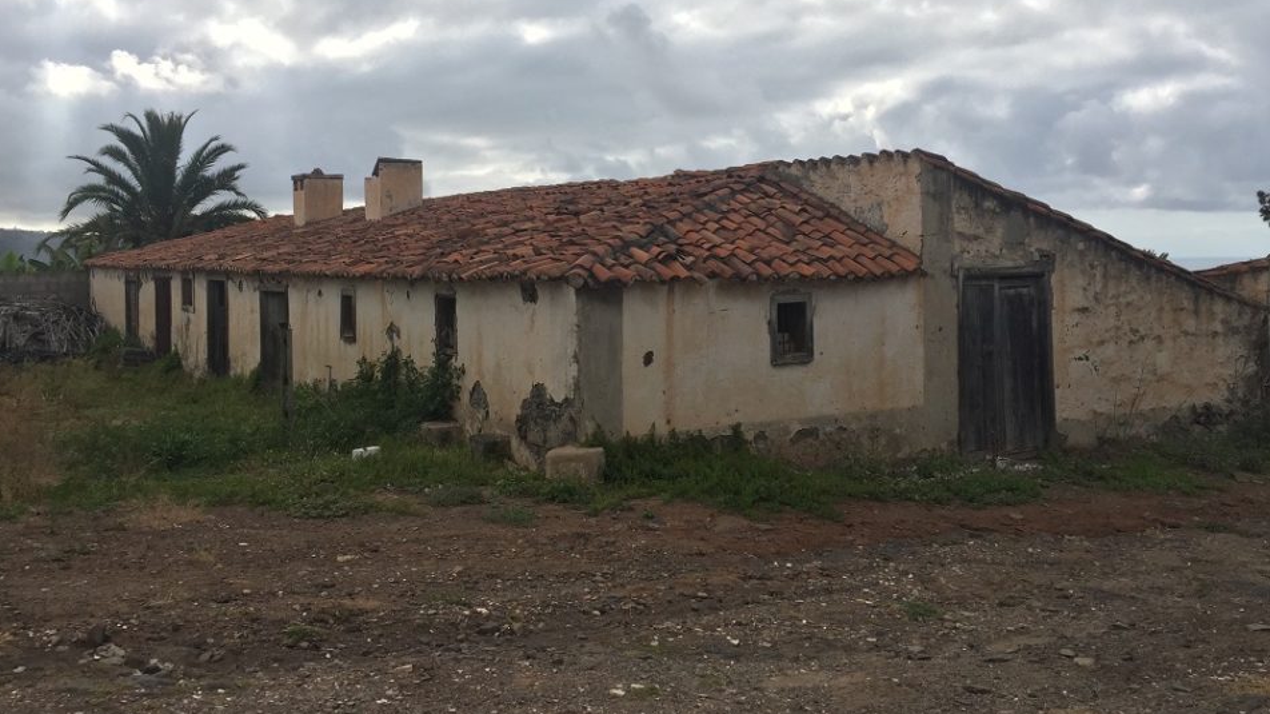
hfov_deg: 58.0
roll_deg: -0.2
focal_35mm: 34
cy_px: 260
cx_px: 631
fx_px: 1145
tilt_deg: +0.5
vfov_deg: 34.4
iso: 32
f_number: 2.2
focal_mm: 4.15
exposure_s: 1/2083
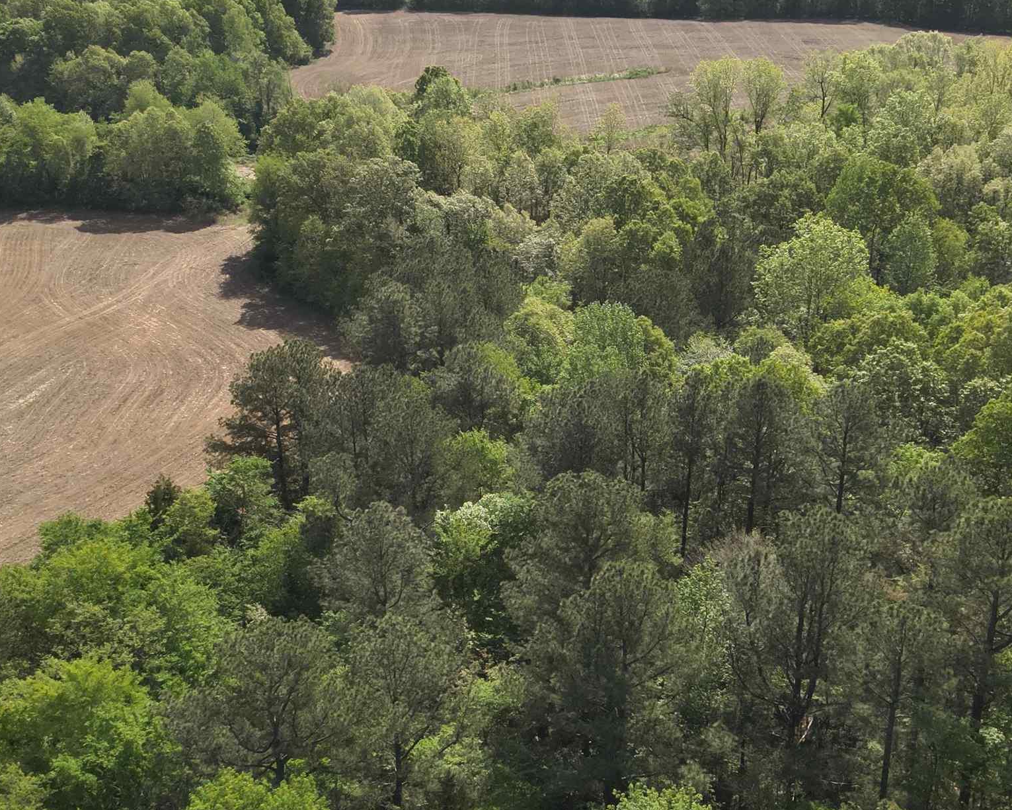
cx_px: 499
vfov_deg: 32.0
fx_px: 1408
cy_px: 463
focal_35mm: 47
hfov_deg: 39.5
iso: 100
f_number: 2.8
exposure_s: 1/1250
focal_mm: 4.4
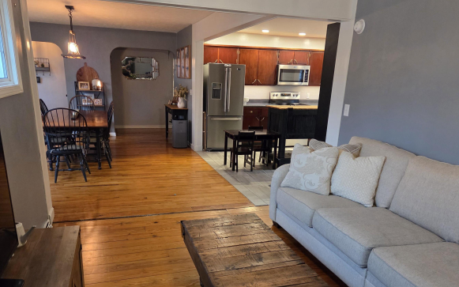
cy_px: 181
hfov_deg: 66.5
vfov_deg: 44.1
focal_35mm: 28
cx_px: 222
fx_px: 350
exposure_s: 1/120
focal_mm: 5.4
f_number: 1.8
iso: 800
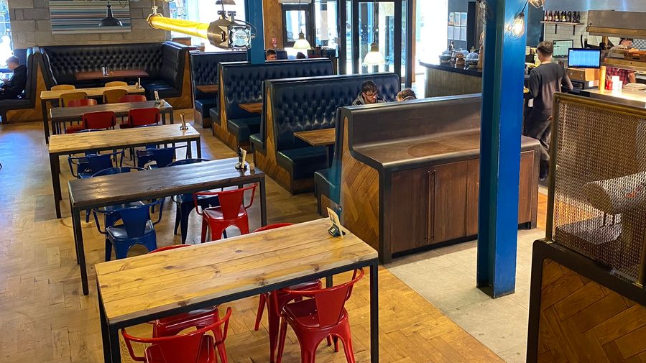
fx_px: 599
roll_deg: +0.0
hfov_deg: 56.1
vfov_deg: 33.4
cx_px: 398
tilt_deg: -11.6
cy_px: 127
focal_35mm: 35
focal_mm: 4.25
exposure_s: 1/50
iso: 320
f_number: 1.8
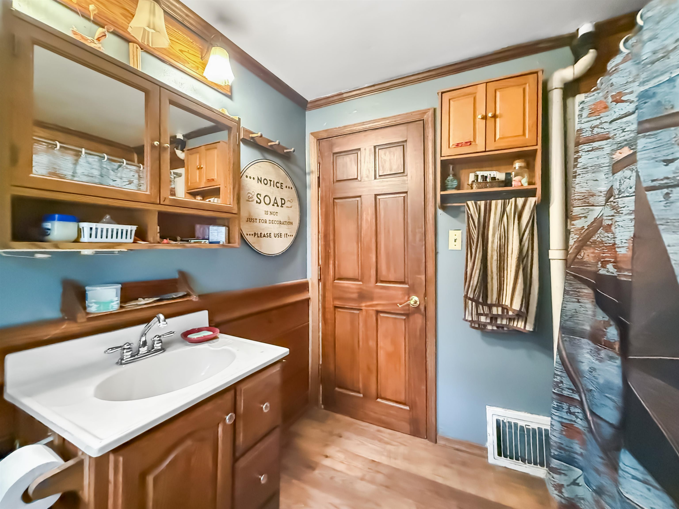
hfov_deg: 102.1
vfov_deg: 85.7
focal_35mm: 14
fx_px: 275
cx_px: 340
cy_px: 254
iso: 1600
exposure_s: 1/60
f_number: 2.2
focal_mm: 2.22
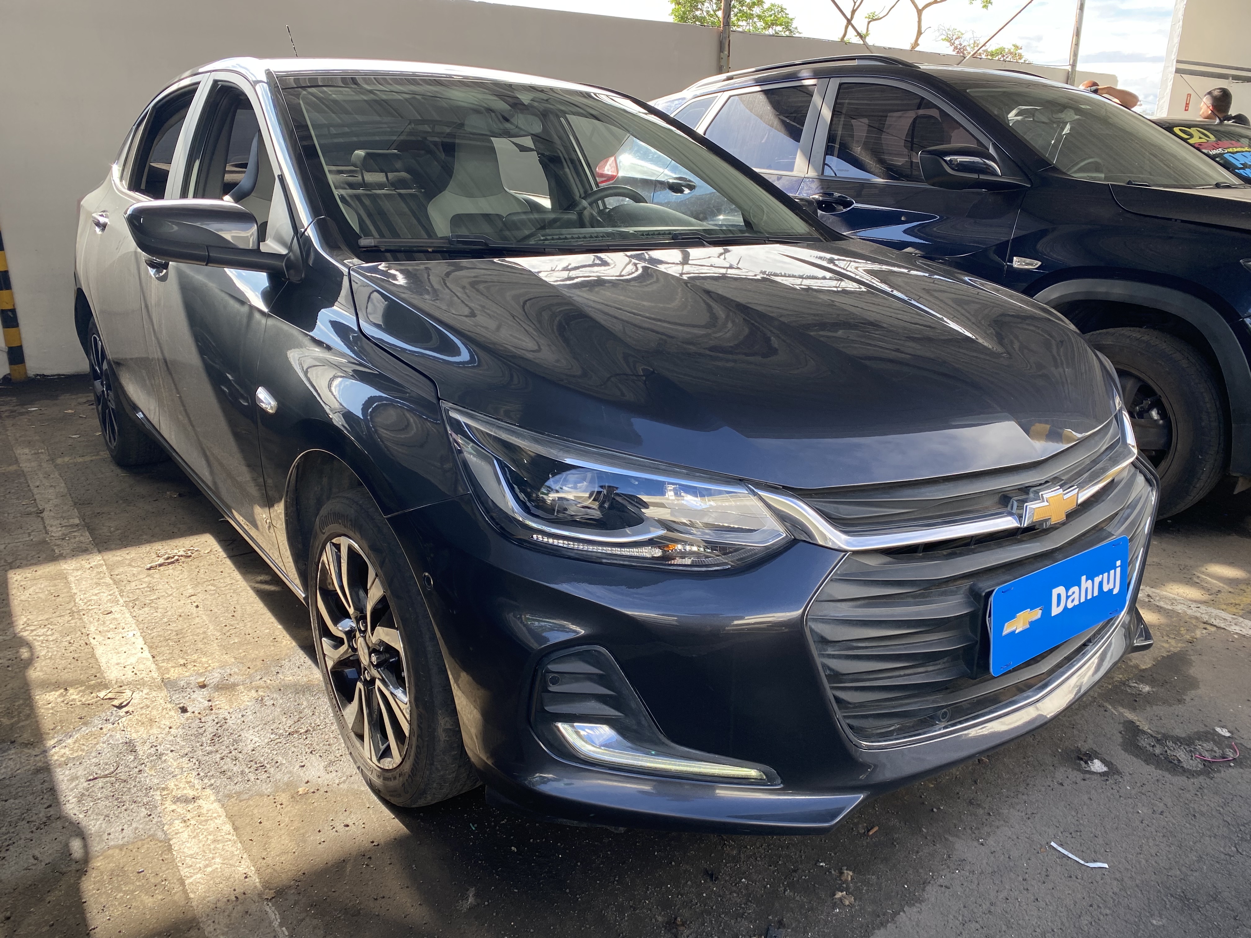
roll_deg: -0.3
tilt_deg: -18.1
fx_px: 940
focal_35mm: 26
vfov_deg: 53.1
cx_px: 626
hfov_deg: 67.3
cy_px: 469
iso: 32
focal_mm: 4.25
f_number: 1.8
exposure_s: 1/352
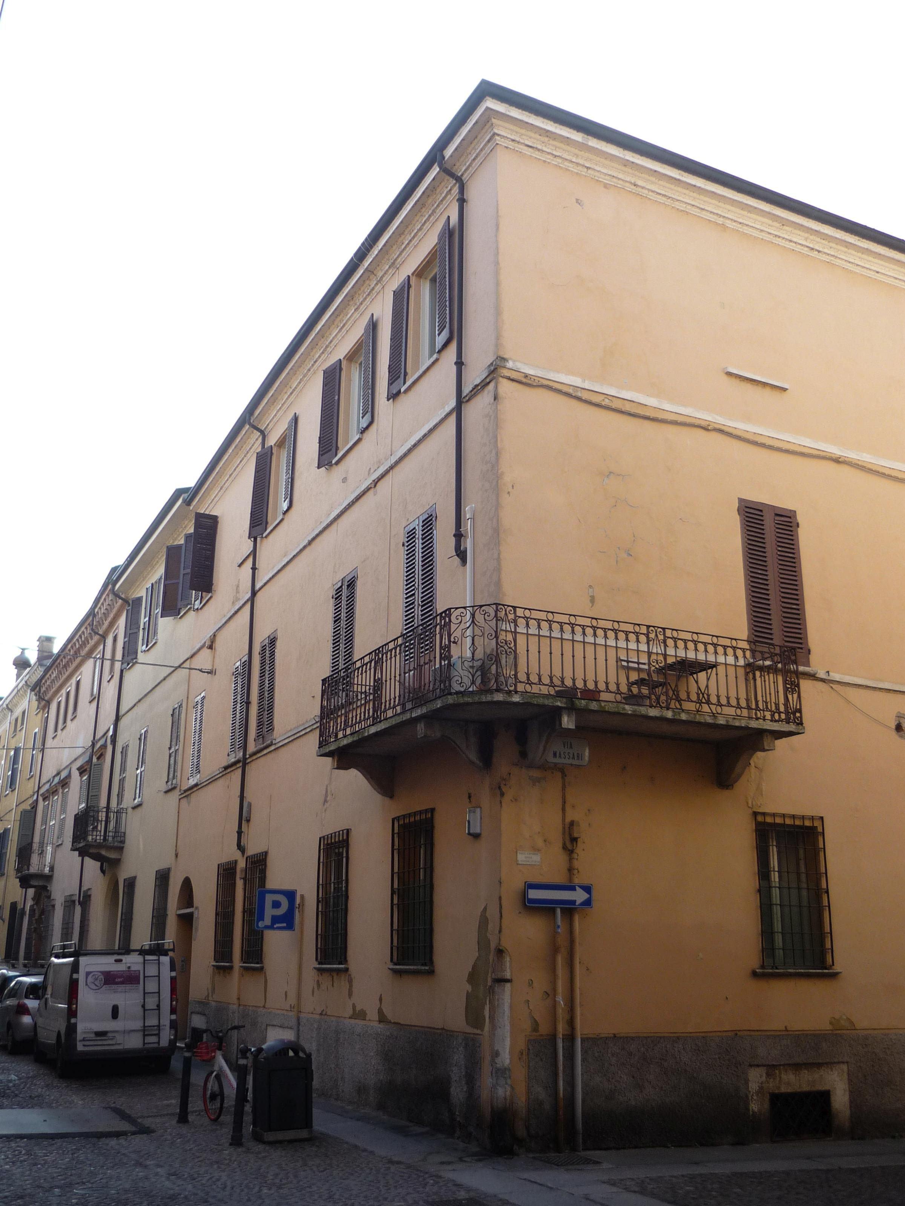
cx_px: 452
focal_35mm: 33
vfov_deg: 55.4
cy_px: 603
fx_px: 1150
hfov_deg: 42.9
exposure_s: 1/400
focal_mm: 5.5
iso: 100
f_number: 2.8
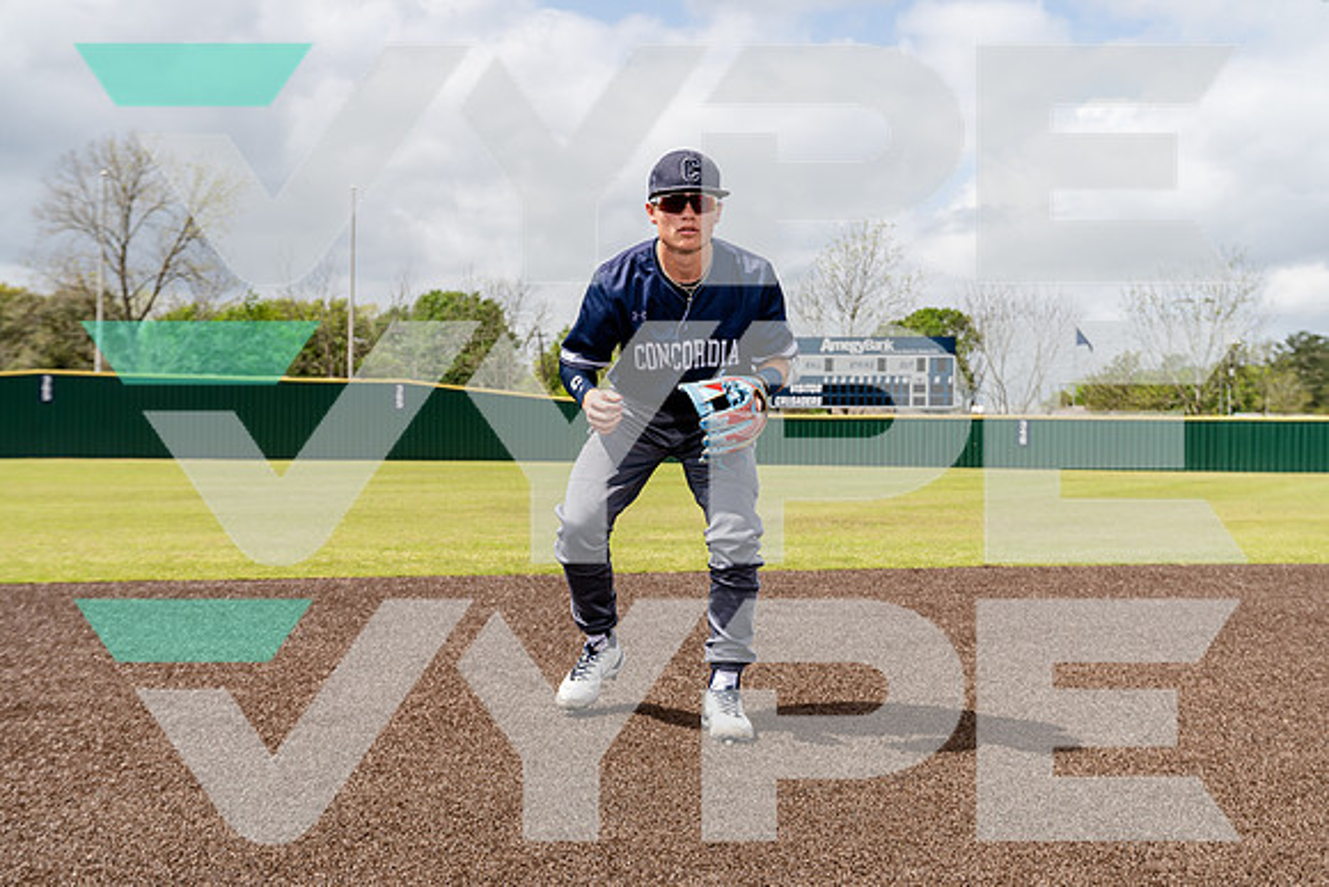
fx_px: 1588
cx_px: 664
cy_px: 444
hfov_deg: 45.4
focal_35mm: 43
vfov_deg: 31.2
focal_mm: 43
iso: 250
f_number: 4.5
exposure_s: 1/1250
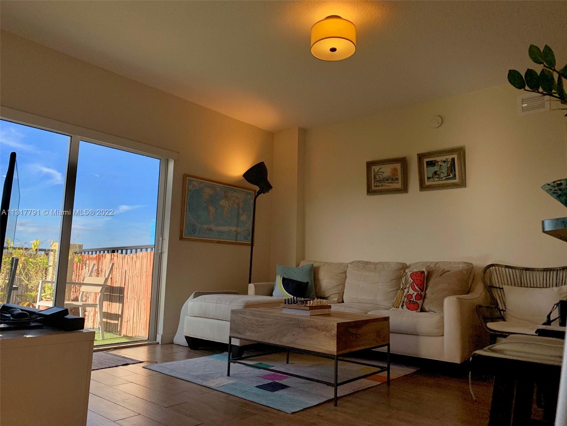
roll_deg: -1.4
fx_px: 426
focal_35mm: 26
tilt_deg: +6.9
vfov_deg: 53.1
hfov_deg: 67.3
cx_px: 284
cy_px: 213
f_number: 1.8
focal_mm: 4.25
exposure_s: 1/829
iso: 25
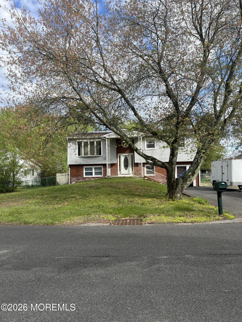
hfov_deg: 53.1
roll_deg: +1.1
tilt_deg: +3.4
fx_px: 242
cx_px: 121
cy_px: 161
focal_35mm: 26
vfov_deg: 67.3
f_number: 1.5
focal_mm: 5.7
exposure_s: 1/1698
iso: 50
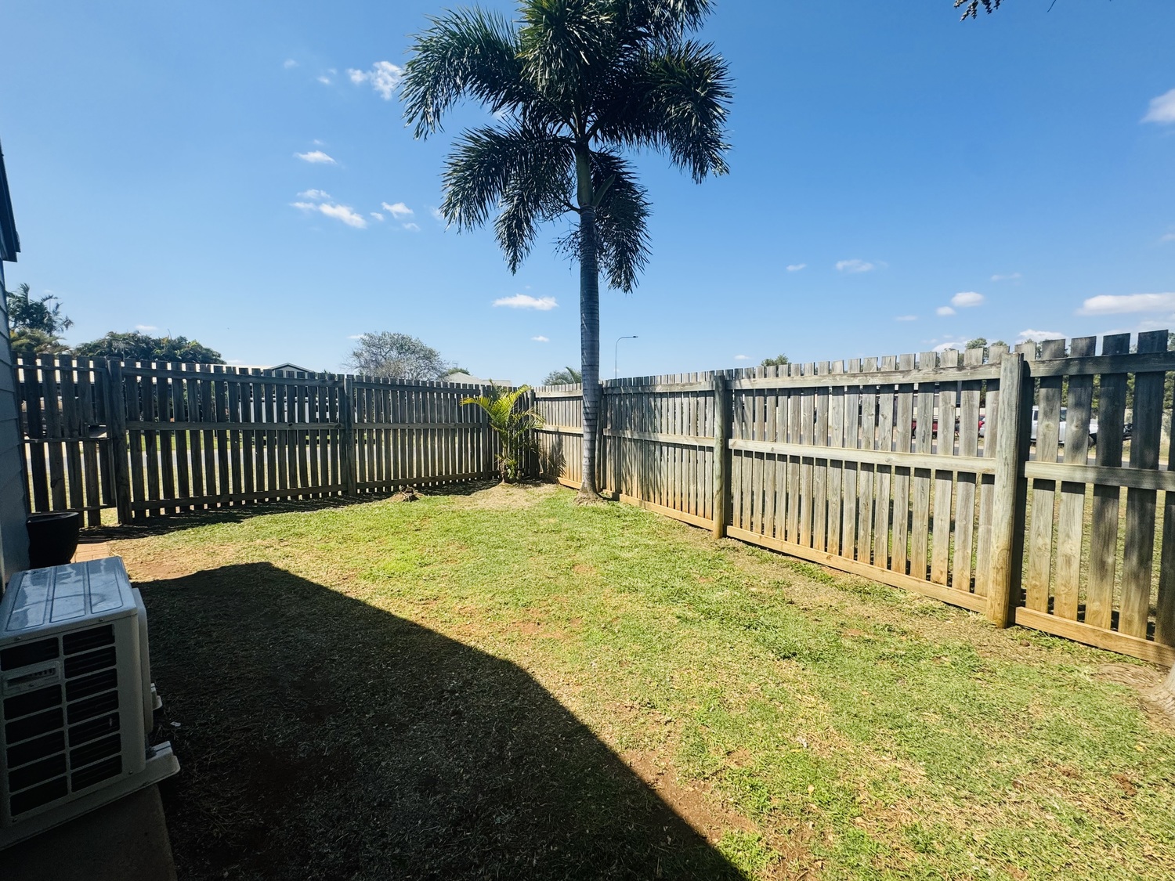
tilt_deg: -2.9
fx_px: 475
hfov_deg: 102.1
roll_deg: +3.4
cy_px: 440
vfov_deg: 85.7
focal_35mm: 14
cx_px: 588
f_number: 2.2
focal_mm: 2.22
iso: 40
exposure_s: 1/1600
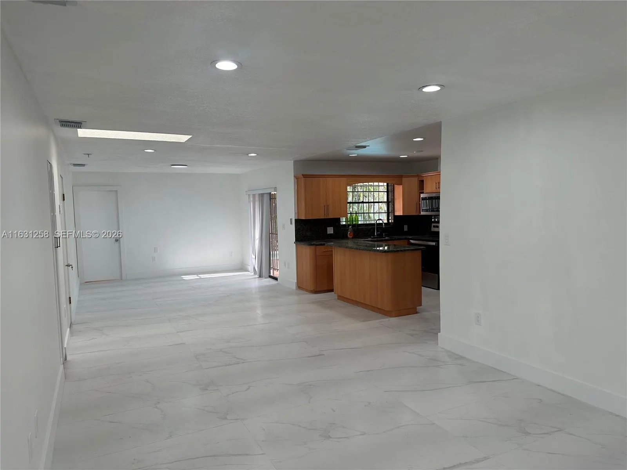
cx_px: 314
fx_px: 435
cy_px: 235
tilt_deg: -3.5
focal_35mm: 24
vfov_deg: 56.8
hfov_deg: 71.6
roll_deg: +0.6
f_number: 1.78
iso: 80
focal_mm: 6.86
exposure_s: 1/133
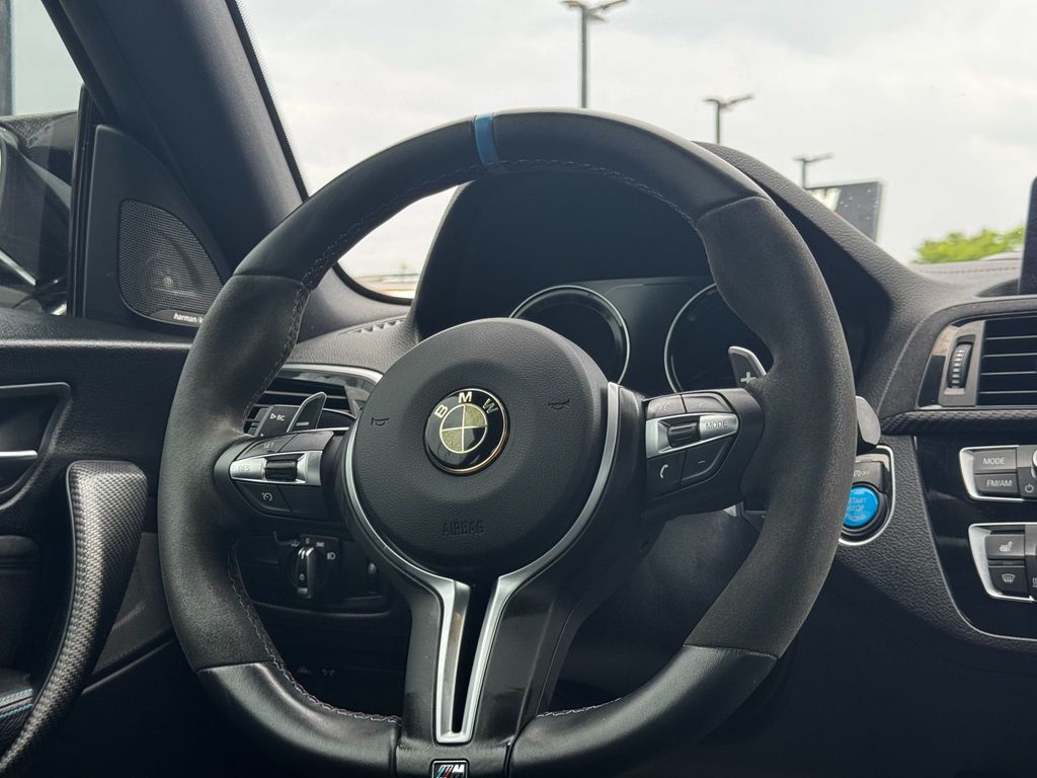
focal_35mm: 48
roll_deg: +0.8
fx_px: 1438
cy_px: 389
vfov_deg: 30.3
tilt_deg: -0.8
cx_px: 518
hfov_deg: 39.7
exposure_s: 1/278
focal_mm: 6.76
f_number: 1.78
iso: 64
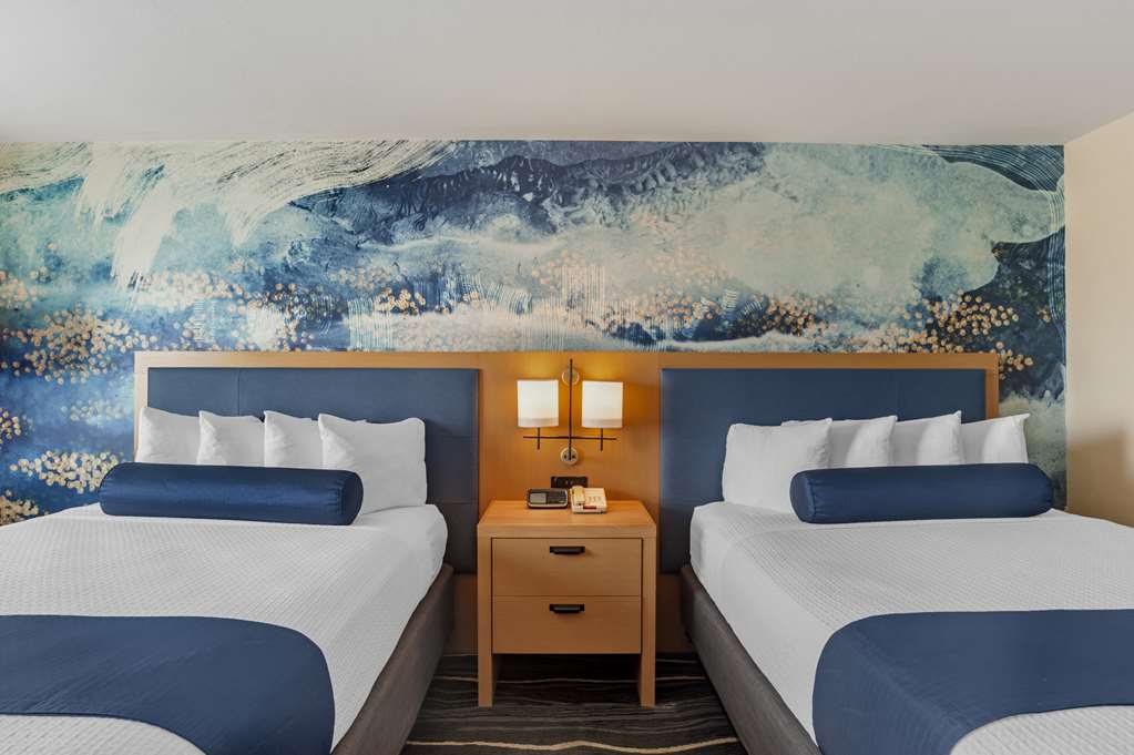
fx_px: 567
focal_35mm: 18
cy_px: 378
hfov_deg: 90.0
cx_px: 567
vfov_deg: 67.3
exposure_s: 1/8
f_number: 10
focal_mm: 18
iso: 400
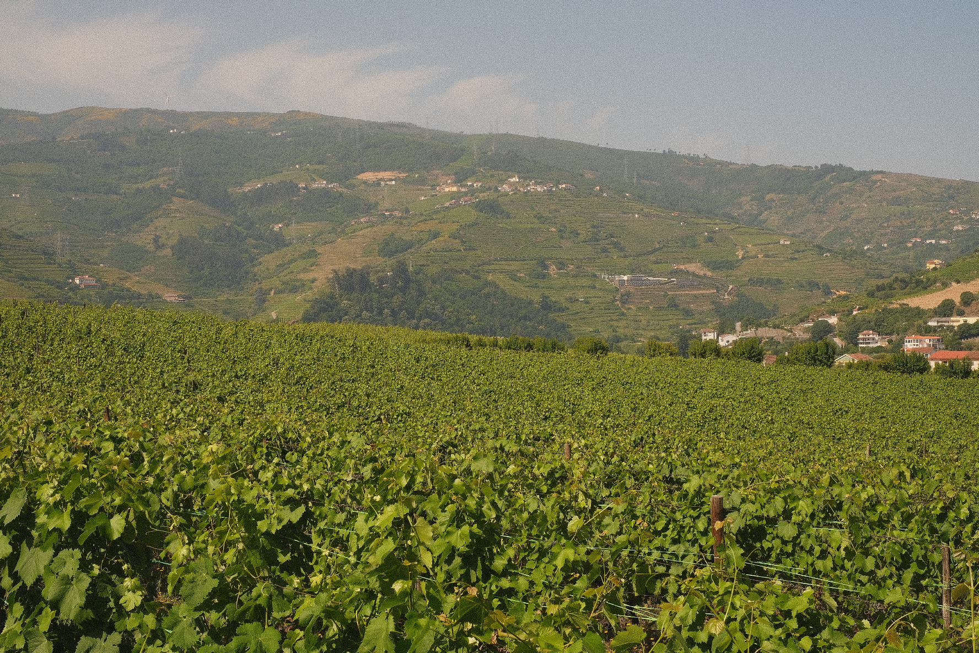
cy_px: 326
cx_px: 490
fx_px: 1441
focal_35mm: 53
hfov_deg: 37.5
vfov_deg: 25.5
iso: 640
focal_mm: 35
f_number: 14
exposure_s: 1/350
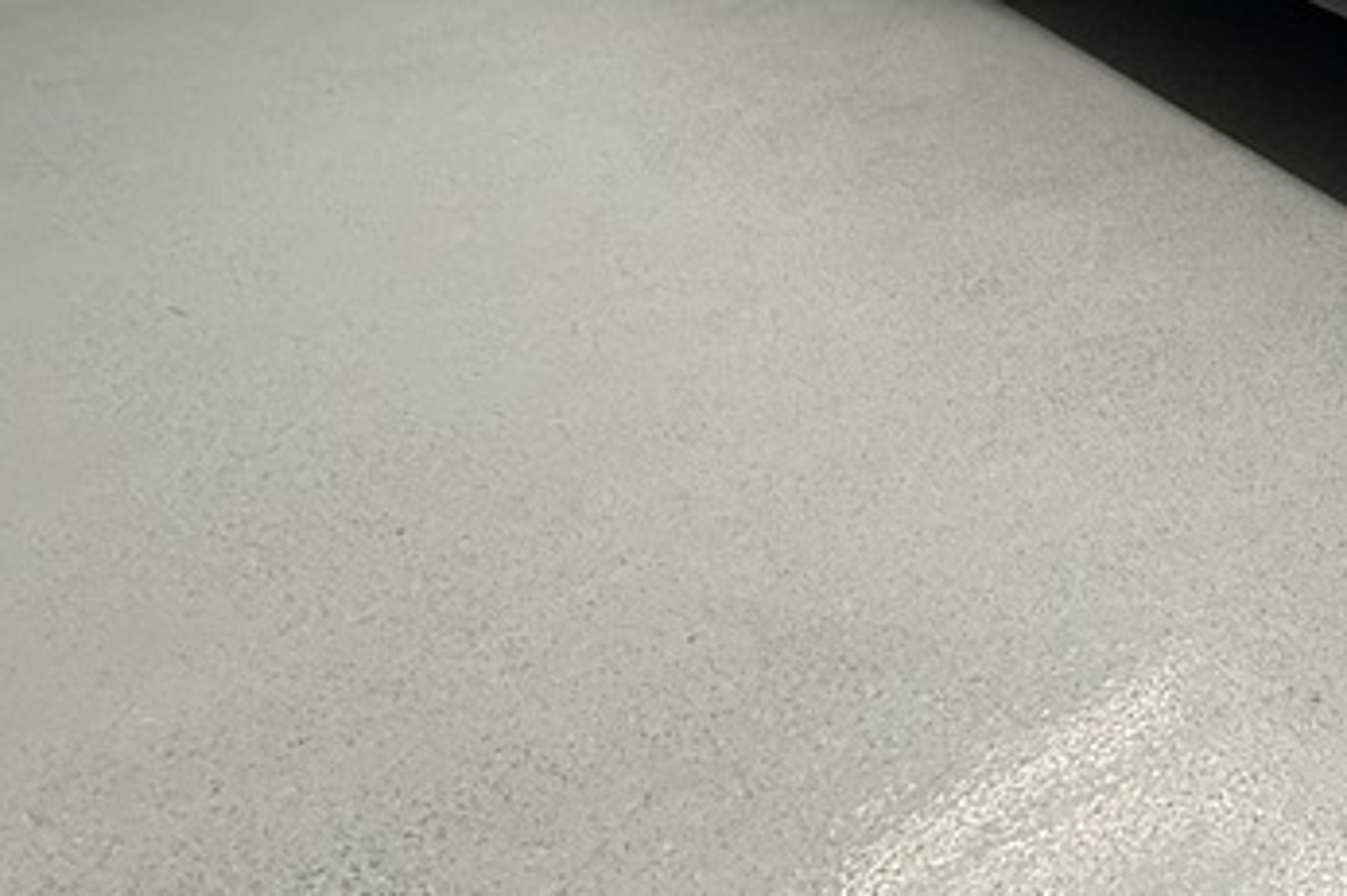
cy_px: -256
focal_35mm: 43
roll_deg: -0.4
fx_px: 1608
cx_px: 1972
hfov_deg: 29.6
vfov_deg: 26.6
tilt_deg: -10.9
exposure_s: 1/100
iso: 200
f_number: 2.2
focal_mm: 2.22
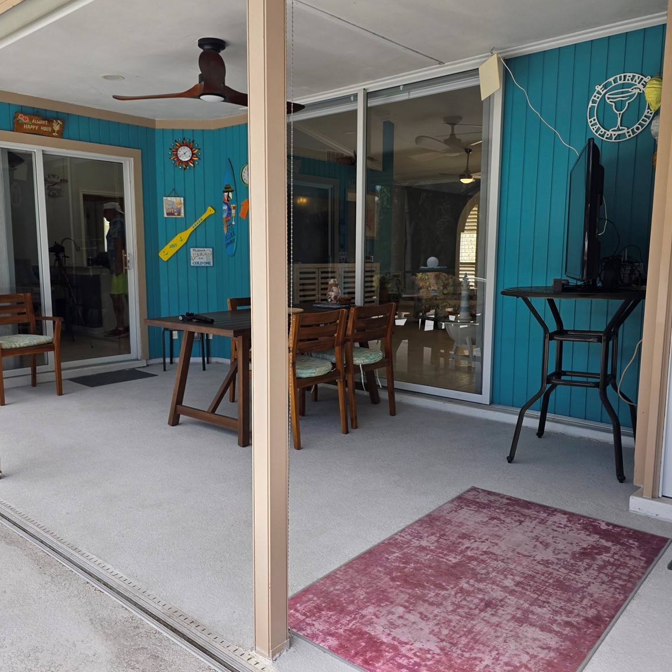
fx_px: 615
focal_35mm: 28
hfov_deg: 57.3
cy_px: 331
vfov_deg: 57.3
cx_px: 317
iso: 40
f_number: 1.7
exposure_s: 1/180
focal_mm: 6.3
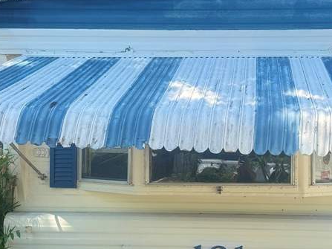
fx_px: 412
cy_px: 158
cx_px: 216
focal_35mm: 43
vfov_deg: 33.4
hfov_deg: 43.4
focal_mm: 6.76
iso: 80
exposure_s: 1/2331
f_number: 1.78
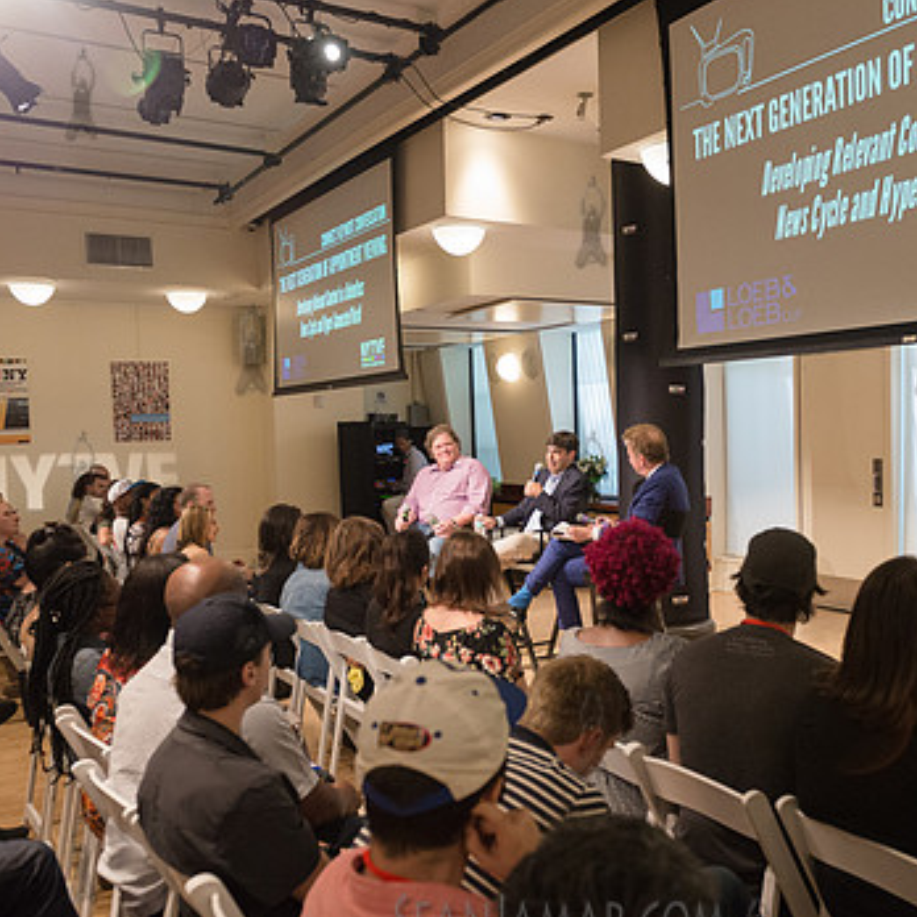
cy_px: 476
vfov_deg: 48.4
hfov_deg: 47.9
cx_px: 590
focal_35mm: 34
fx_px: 1019
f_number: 4
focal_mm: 24
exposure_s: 1/200
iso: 2500
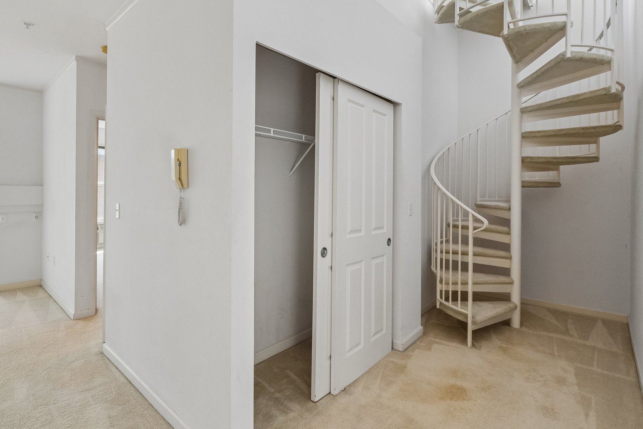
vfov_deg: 67.0
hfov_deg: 90.0
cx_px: 312
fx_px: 321
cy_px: 183
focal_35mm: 18
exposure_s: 1/30
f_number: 9
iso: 640
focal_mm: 10
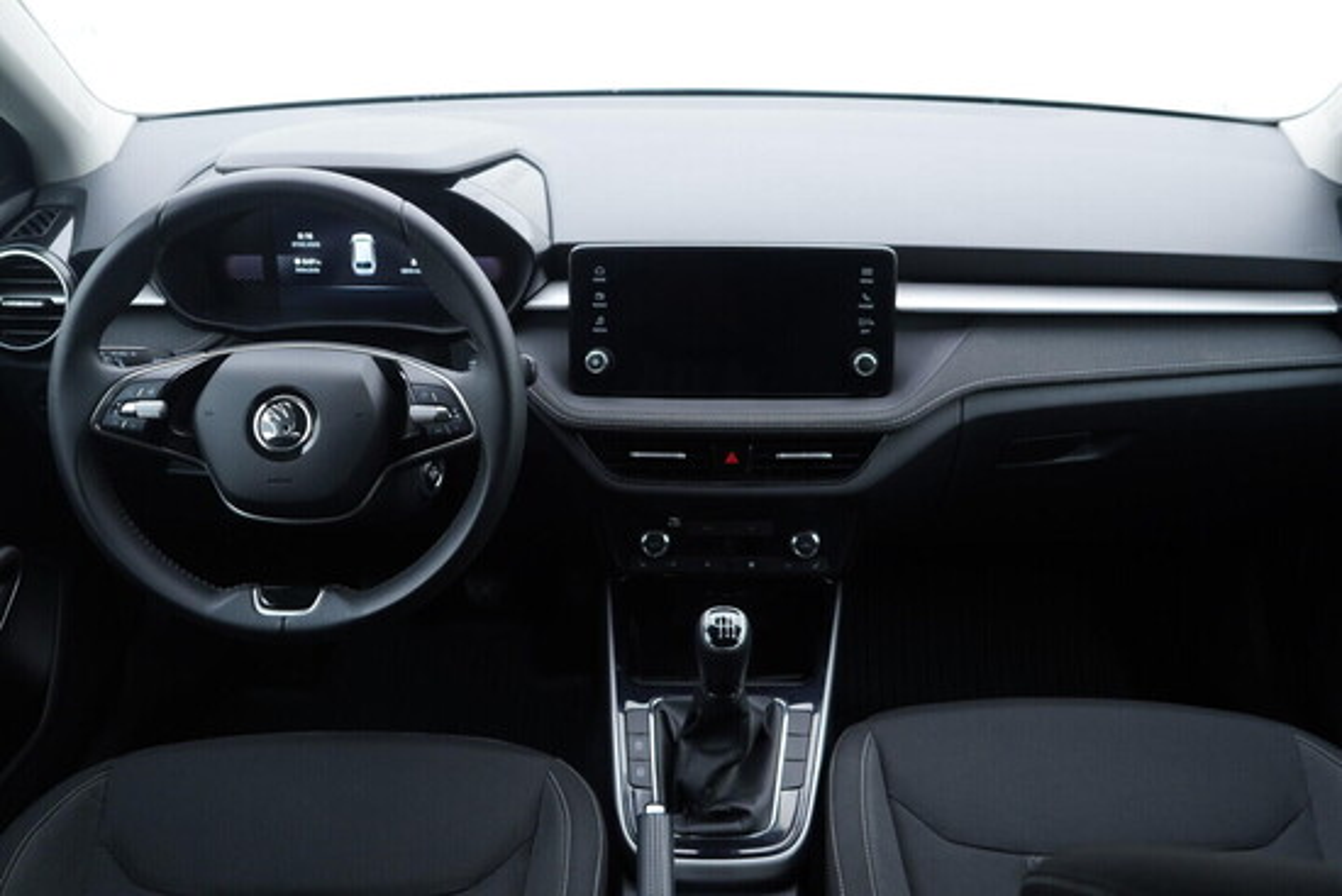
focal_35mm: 36
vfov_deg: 36.9
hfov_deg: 53.1
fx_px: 1342
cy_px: 448
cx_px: 671
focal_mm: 24
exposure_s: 1/40
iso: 200
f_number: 2.8
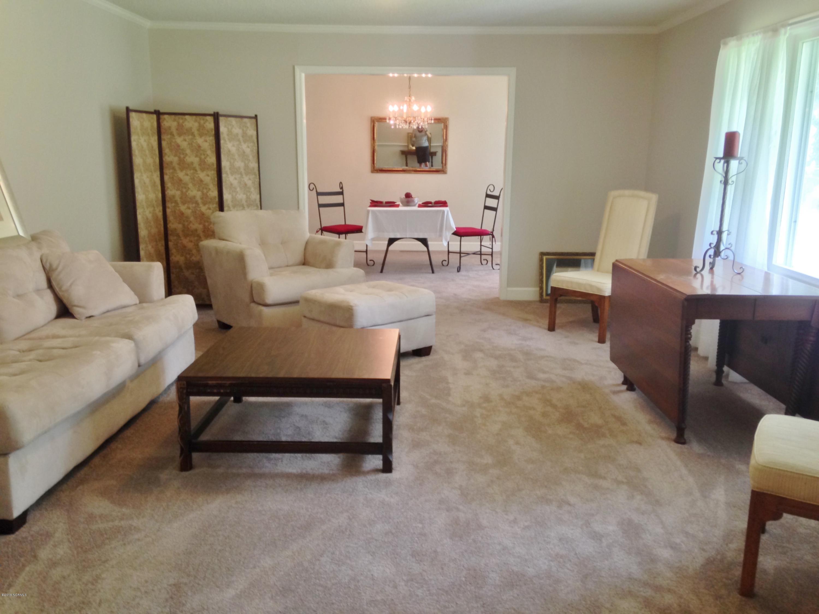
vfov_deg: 42.9
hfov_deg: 55.4
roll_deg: -0.4
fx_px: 781
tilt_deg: -12.5
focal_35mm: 33
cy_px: 307
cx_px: 410
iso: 100
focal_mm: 4.12
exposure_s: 1/20
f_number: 2.4
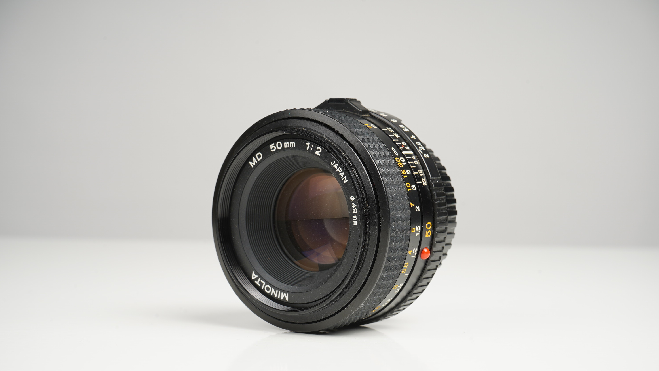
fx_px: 996
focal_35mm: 57
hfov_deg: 36.6
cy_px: 218
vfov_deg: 21.1
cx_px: 330
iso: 160
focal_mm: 54
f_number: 14
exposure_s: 1/160
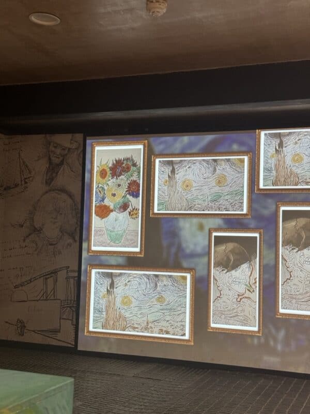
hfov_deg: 30.3
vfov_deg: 39.7
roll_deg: -1.2
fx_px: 573
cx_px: 155
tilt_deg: +4.7
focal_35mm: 48
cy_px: 207
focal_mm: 6.86
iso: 400
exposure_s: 1/36
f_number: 1.78
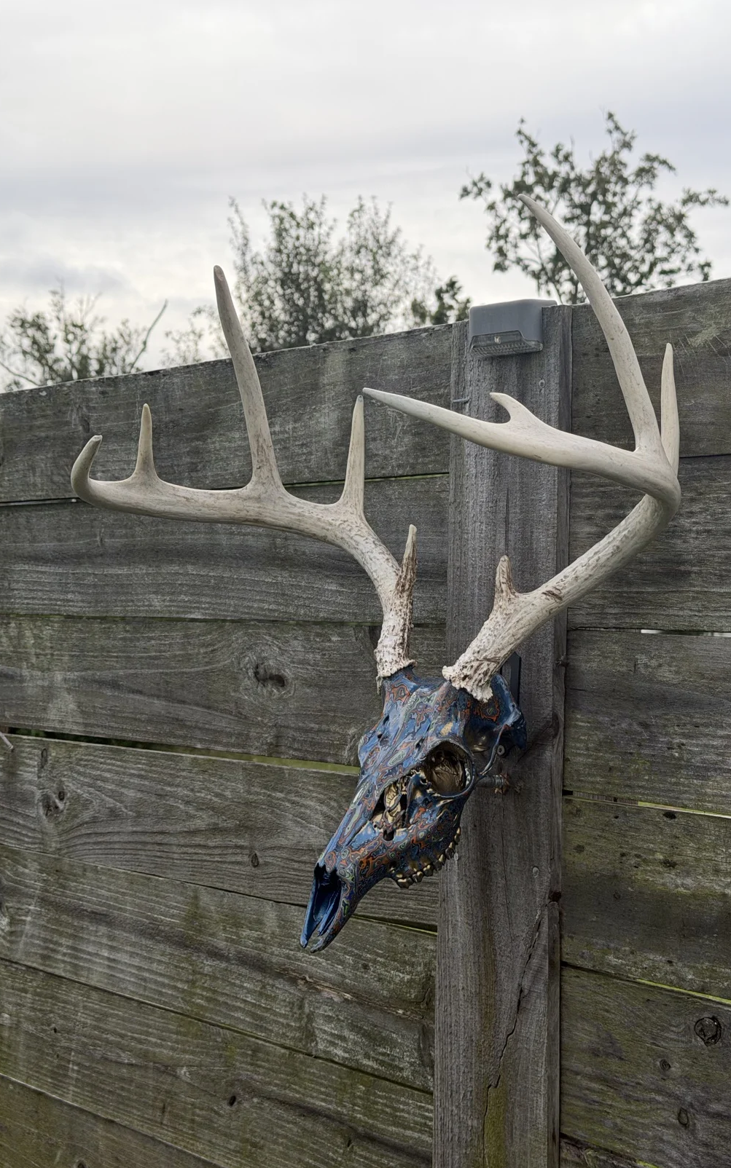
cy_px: 584
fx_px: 1625
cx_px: 418
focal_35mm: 51
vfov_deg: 39.6
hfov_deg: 25.3
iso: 64
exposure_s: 1/4098
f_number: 1.78
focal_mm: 6.76
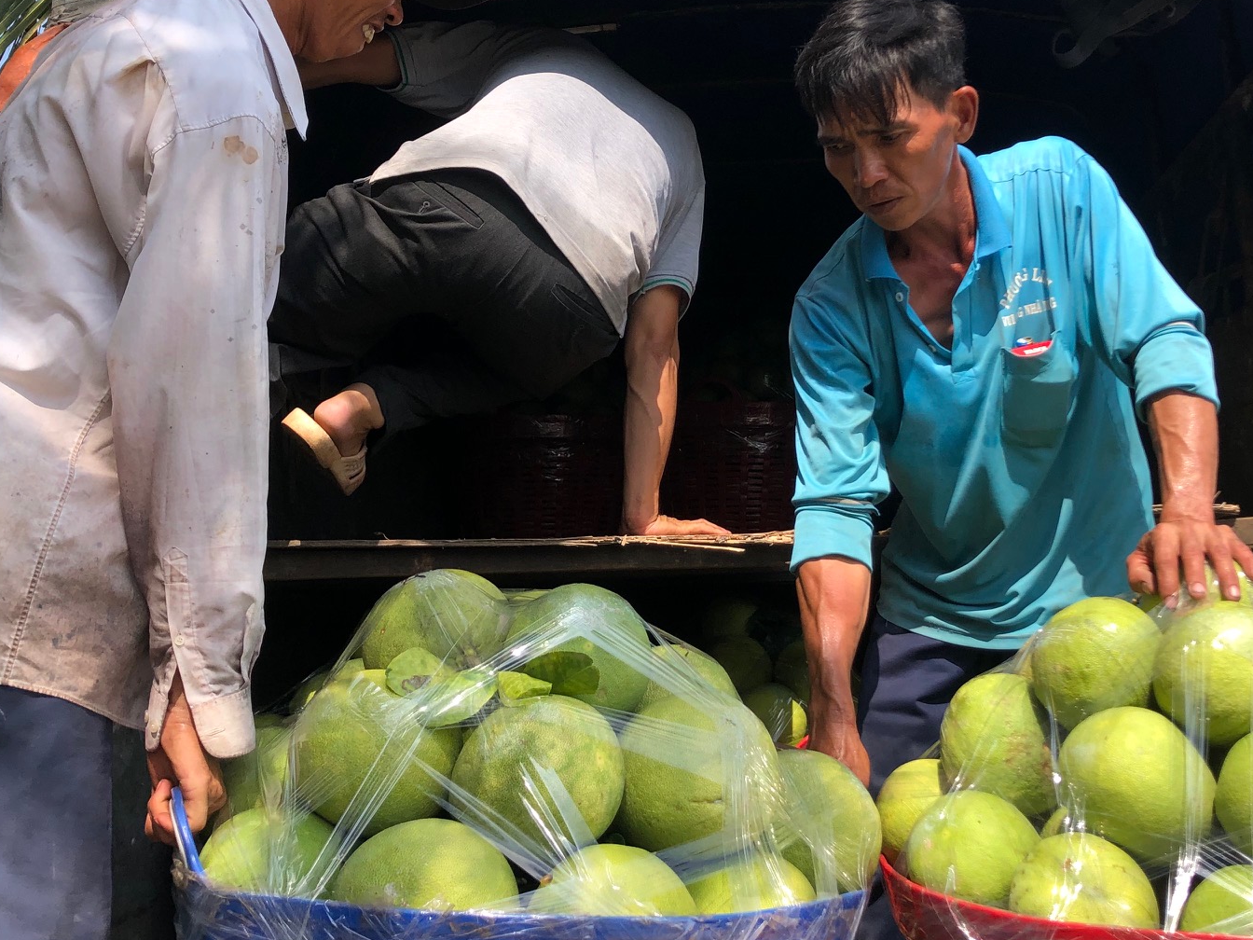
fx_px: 1520
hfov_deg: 44.7
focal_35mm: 42
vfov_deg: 34.3
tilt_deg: +5.7
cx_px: 704
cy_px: 430
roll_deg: -2.1
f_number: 1.8
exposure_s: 1/1091
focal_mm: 4
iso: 20
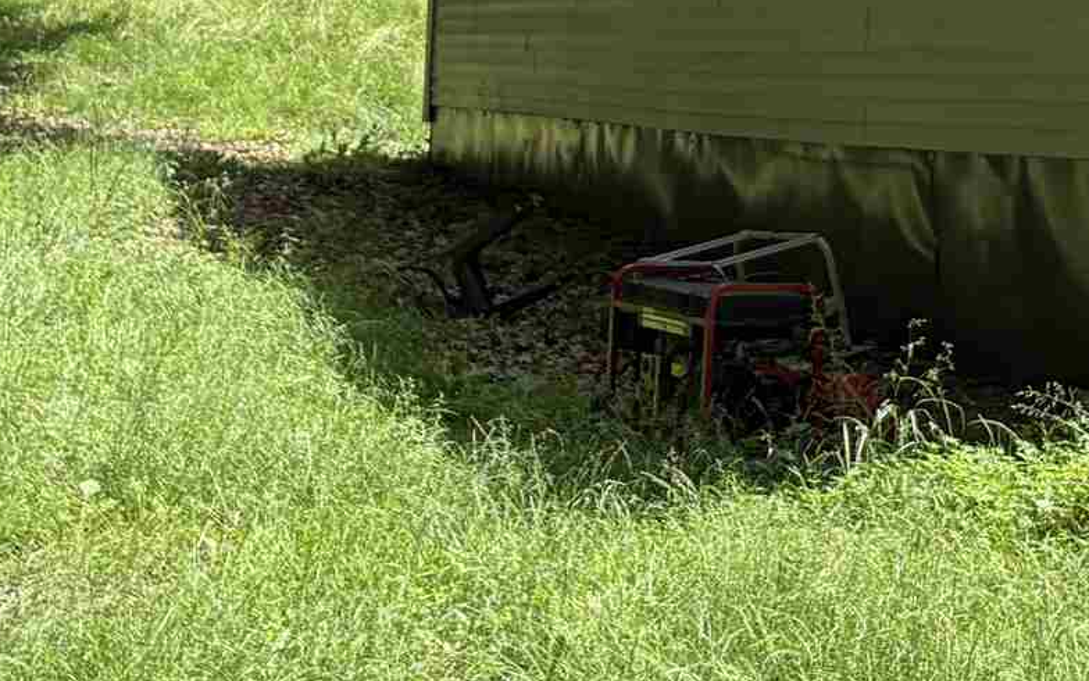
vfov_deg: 11.9
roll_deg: -1.4
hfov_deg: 19.2
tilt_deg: +6.7
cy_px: -138
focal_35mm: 108
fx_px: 3205
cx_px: 756
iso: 50
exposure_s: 1/873
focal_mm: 5.96
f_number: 1.6
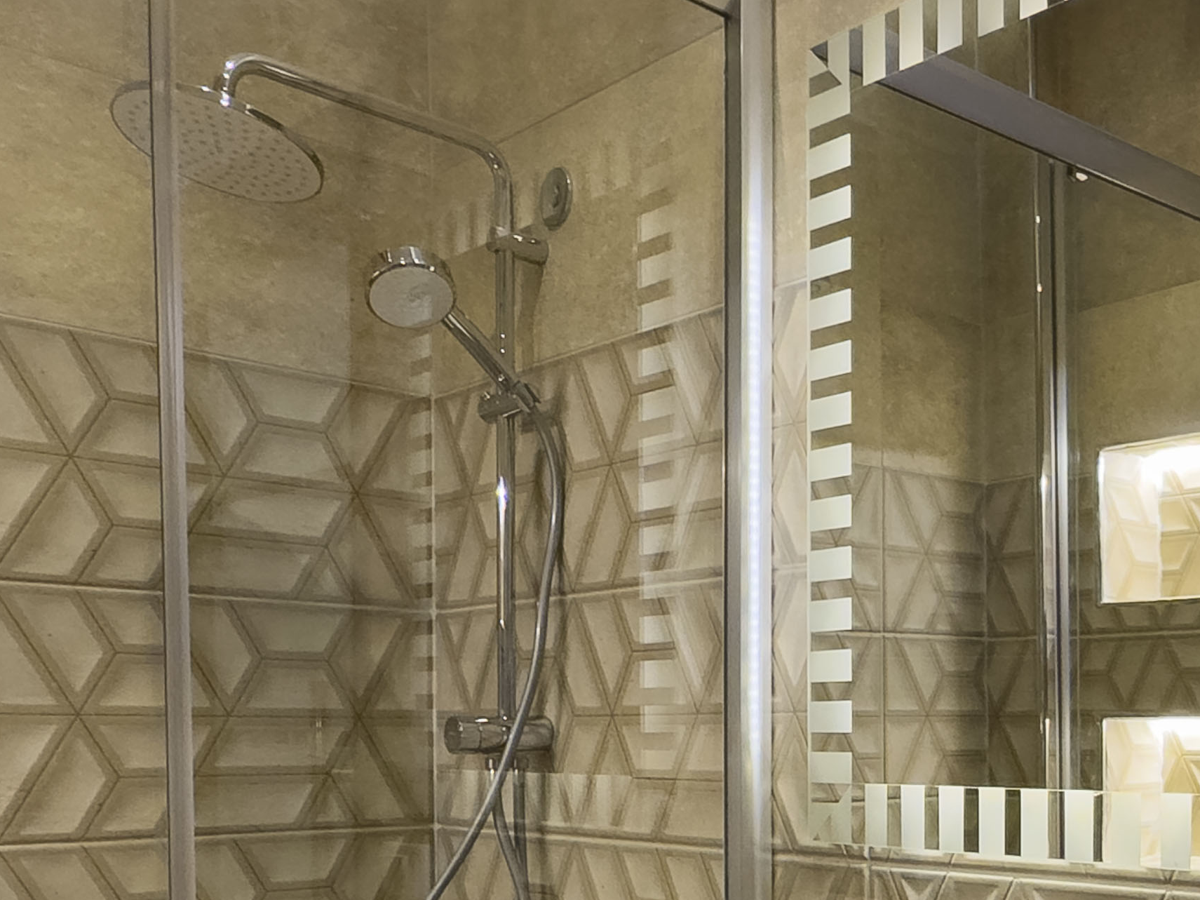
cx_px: 1006
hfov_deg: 50.9
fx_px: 1144
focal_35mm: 33
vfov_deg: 40.0
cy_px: 796
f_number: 2.2
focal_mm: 2.22
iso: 160
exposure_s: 1/50
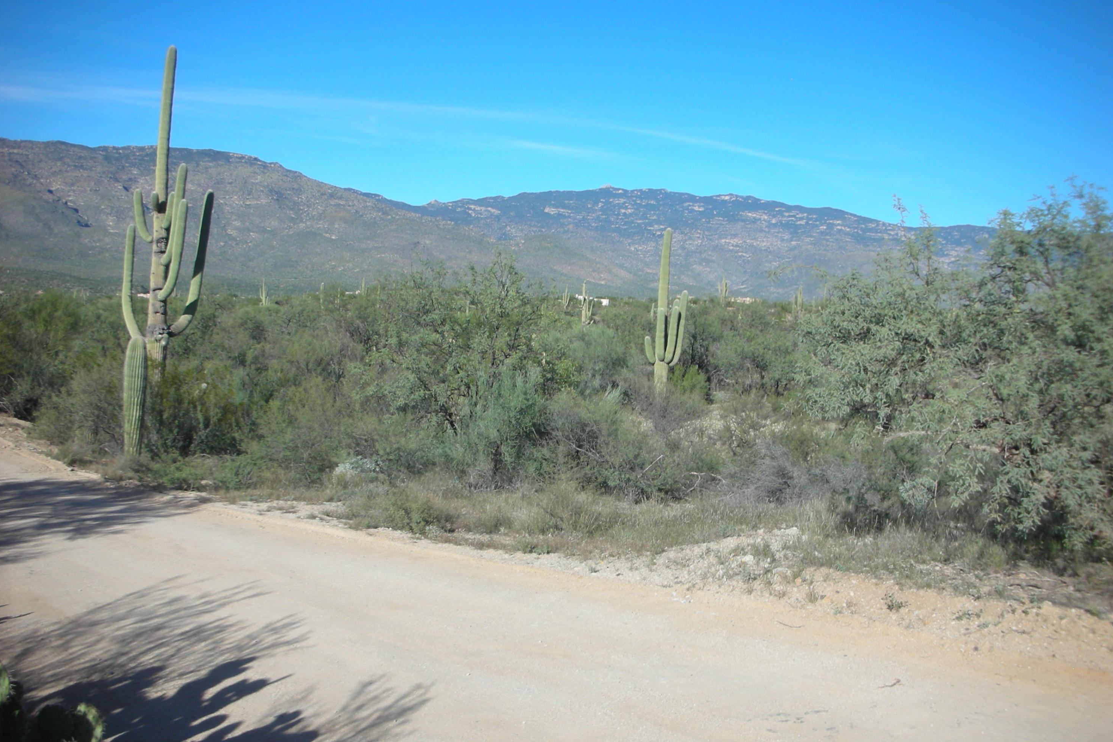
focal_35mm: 37
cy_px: 382
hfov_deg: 51.9
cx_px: 558
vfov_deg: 35.9
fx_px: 1144
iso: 50
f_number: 8.5
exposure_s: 1/98.1
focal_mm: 5.8
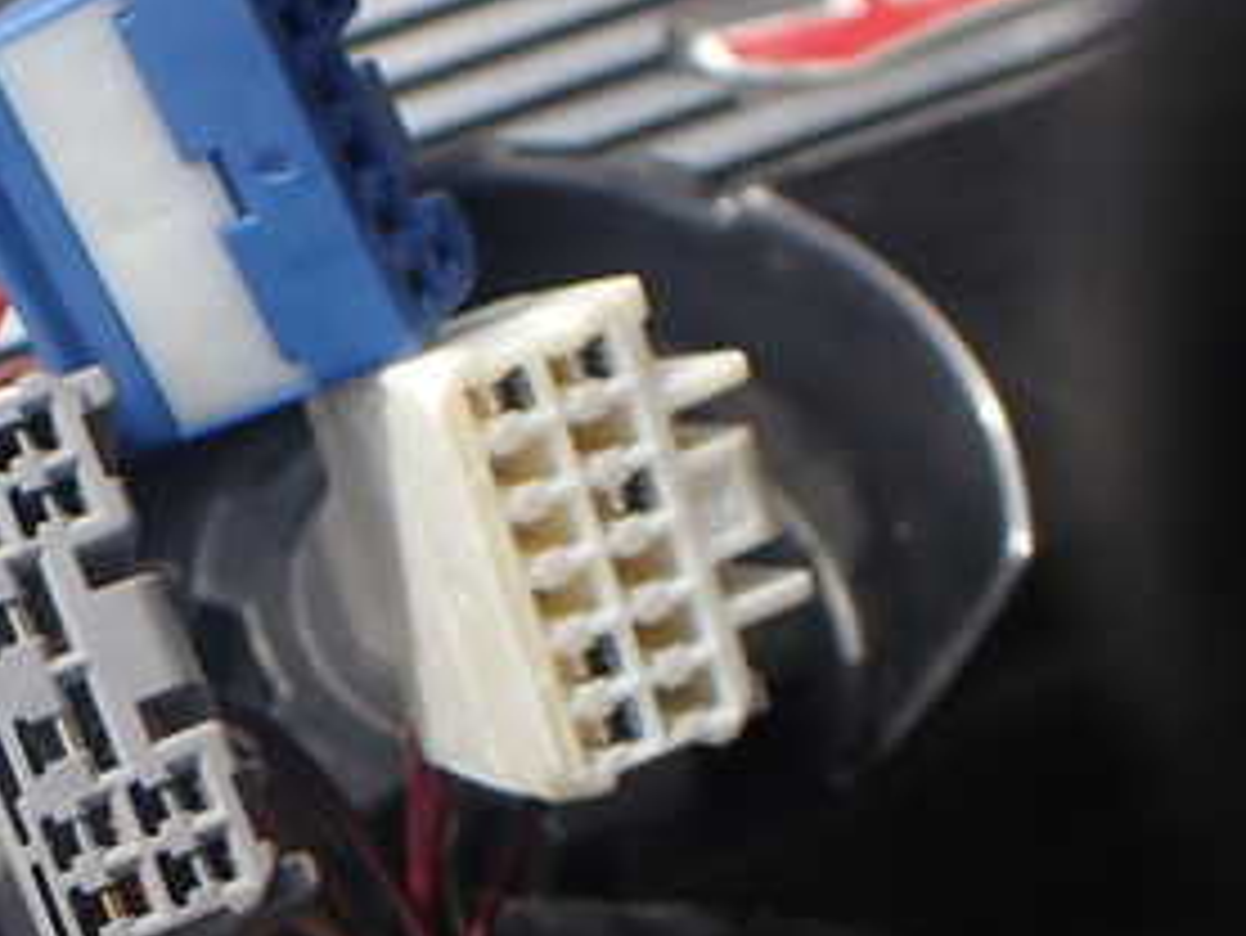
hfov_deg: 27.5
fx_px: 2341
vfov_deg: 21.9
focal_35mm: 65
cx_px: -99
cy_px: 886
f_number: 3.2
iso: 100
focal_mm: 5.4
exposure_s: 1/640
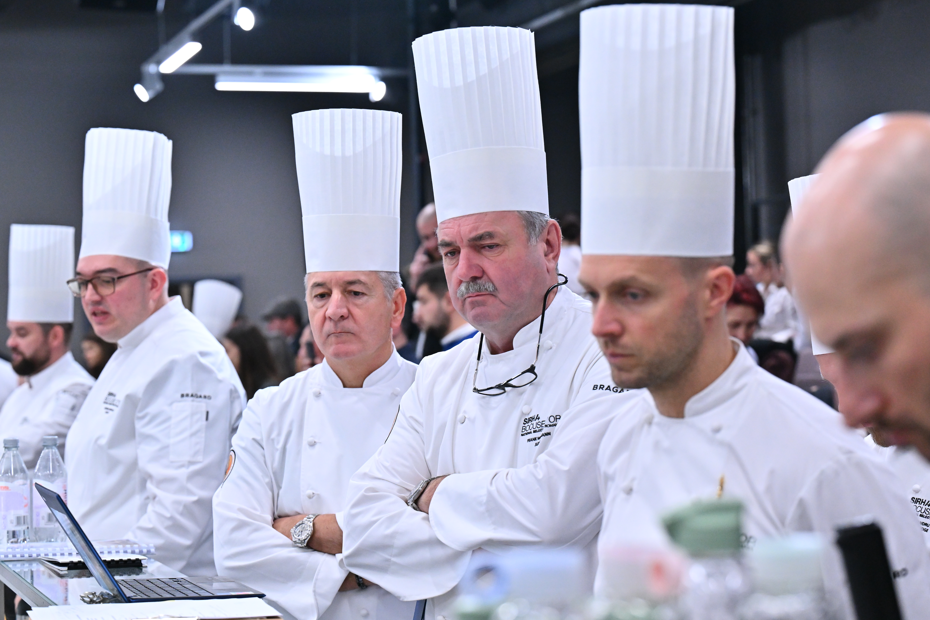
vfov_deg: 16.1
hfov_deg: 23.9
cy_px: 309
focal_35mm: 85
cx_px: 460
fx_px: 2196
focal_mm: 70
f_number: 4
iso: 2500
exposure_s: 1/400
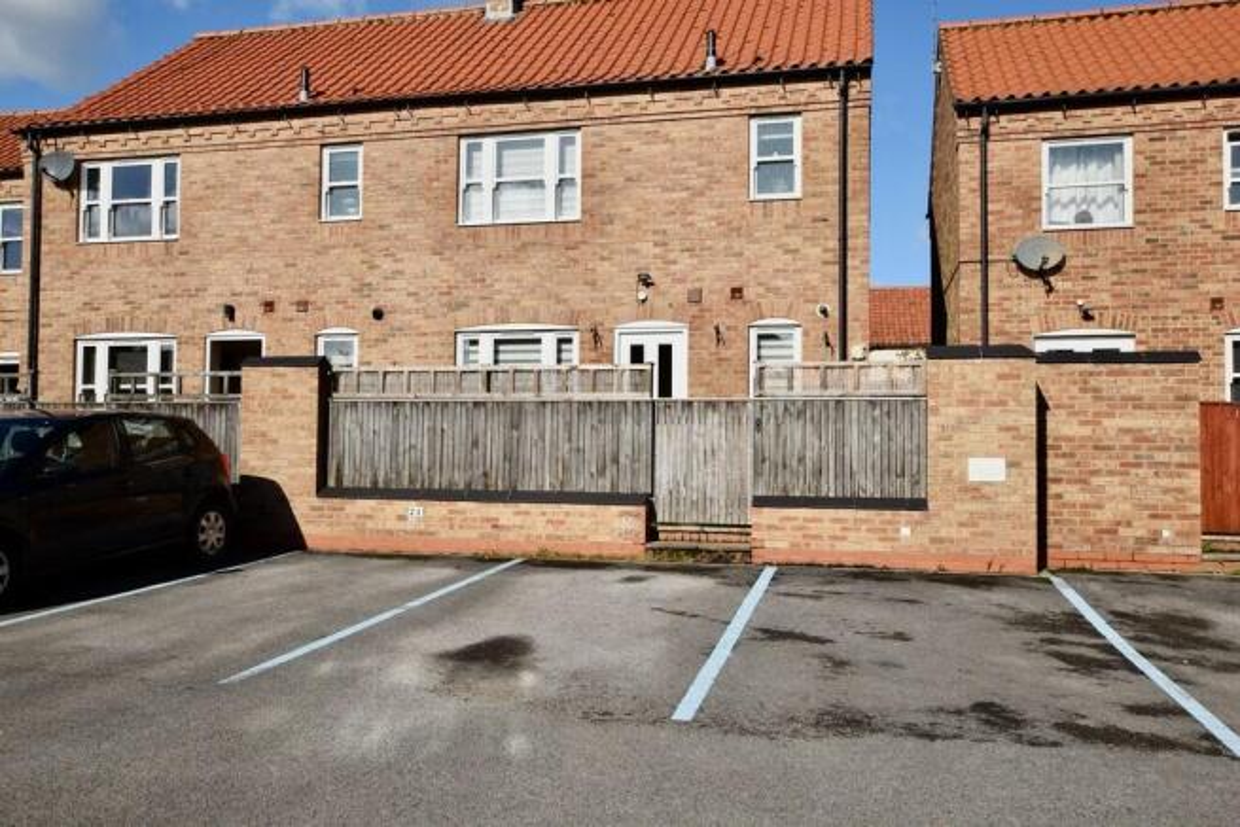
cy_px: 414
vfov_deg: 43.6
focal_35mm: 30
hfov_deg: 61.9
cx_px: 620
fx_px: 1033
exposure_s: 1/200
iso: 100
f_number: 11
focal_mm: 20
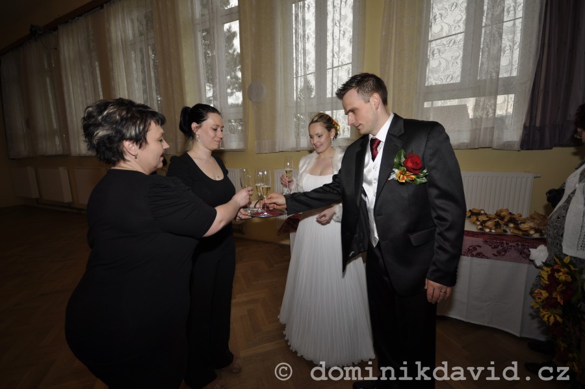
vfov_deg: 77.2
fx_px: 243
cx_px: 292
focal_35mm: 15
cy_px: 194
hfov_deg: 100.5
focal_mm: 10
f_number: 4
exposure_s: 1/60
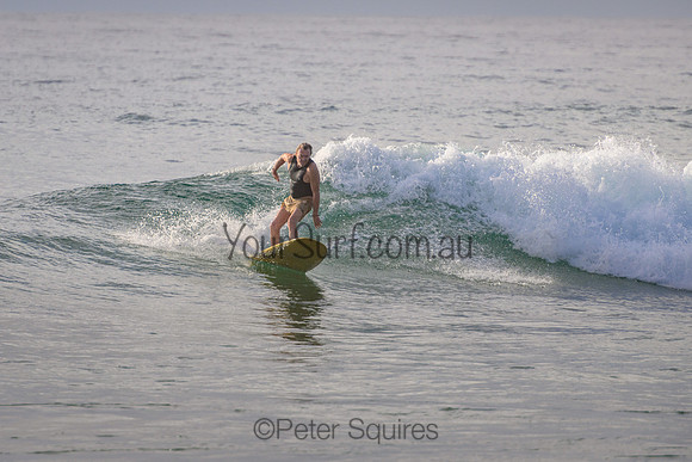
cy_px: 204
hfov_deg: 3.7
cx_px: 302
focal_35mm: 550
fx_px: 10578
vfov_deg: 2.5
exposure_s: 1/2000
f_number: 5.6
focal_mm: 400
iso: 280
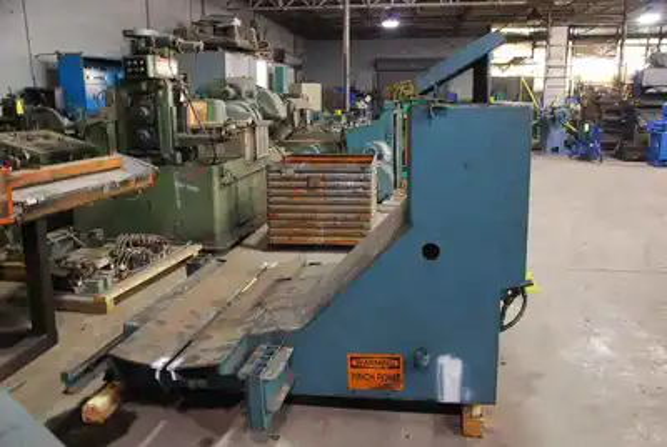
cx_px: 334
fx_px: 612
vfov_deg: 40.1
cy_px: 224
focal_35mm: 33
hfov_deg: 57.2
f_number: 3.8
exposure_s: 1/3
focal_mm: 22
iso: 400
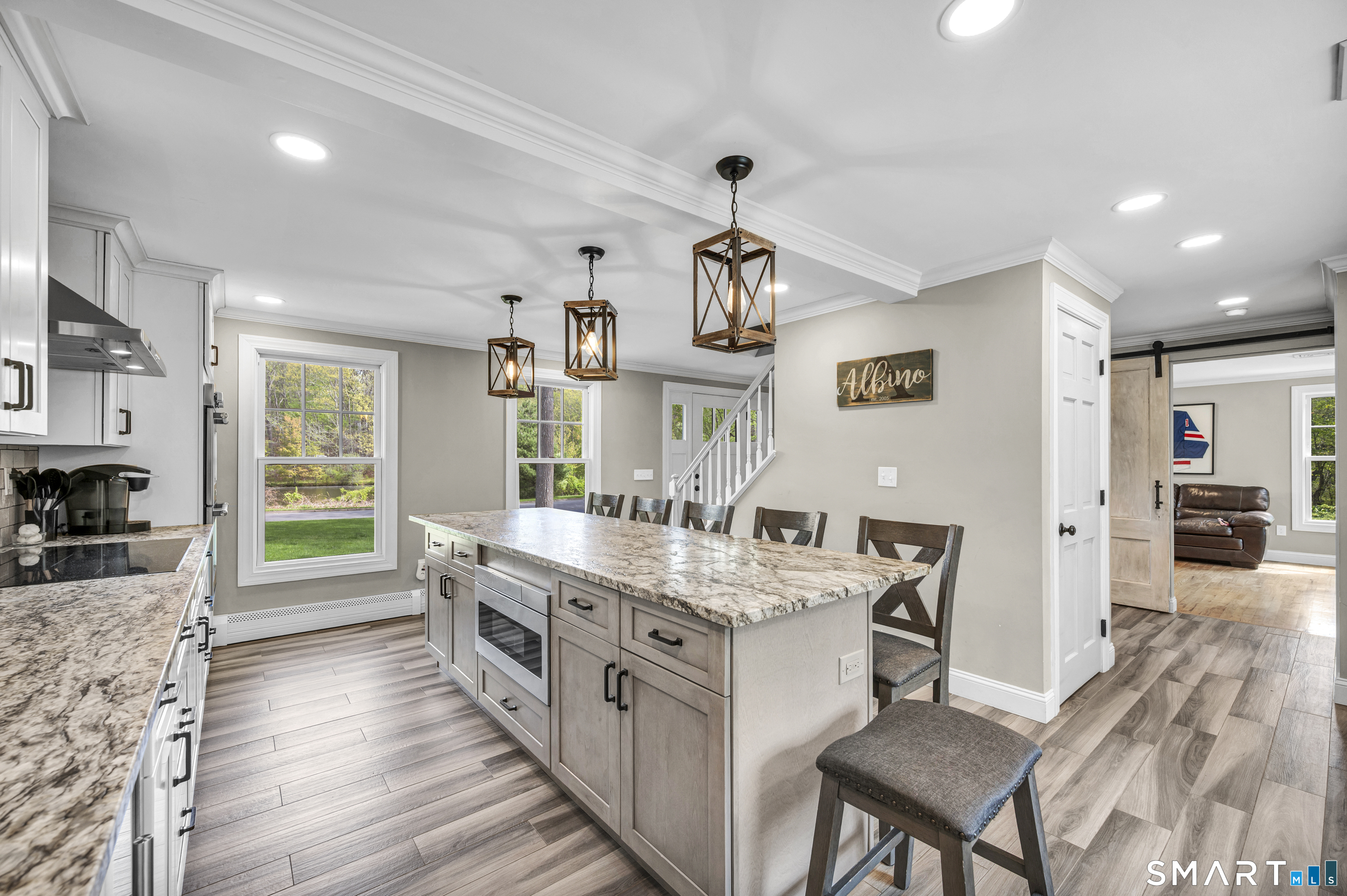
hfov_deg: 104.3
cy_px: 448
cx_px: 674
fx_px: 523
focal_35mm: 14
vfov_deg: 81.1
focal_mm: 14
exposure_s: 1/30
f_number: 7.1
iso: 320
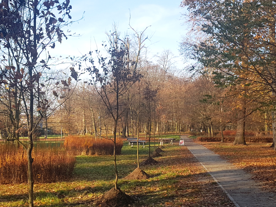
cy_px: 133
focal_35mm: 45
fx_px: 359
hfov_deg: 41.8
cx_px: 106
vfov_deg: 32.0
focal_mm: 4.2
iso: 40
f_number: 1.7
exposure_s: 1/499
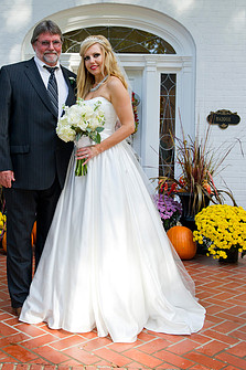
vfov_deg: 45.2
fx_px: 441
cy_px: 151
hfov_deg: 30.9
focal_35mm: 43
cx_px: 84
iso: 400
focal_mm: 32
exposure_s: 1/320
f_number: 5.6
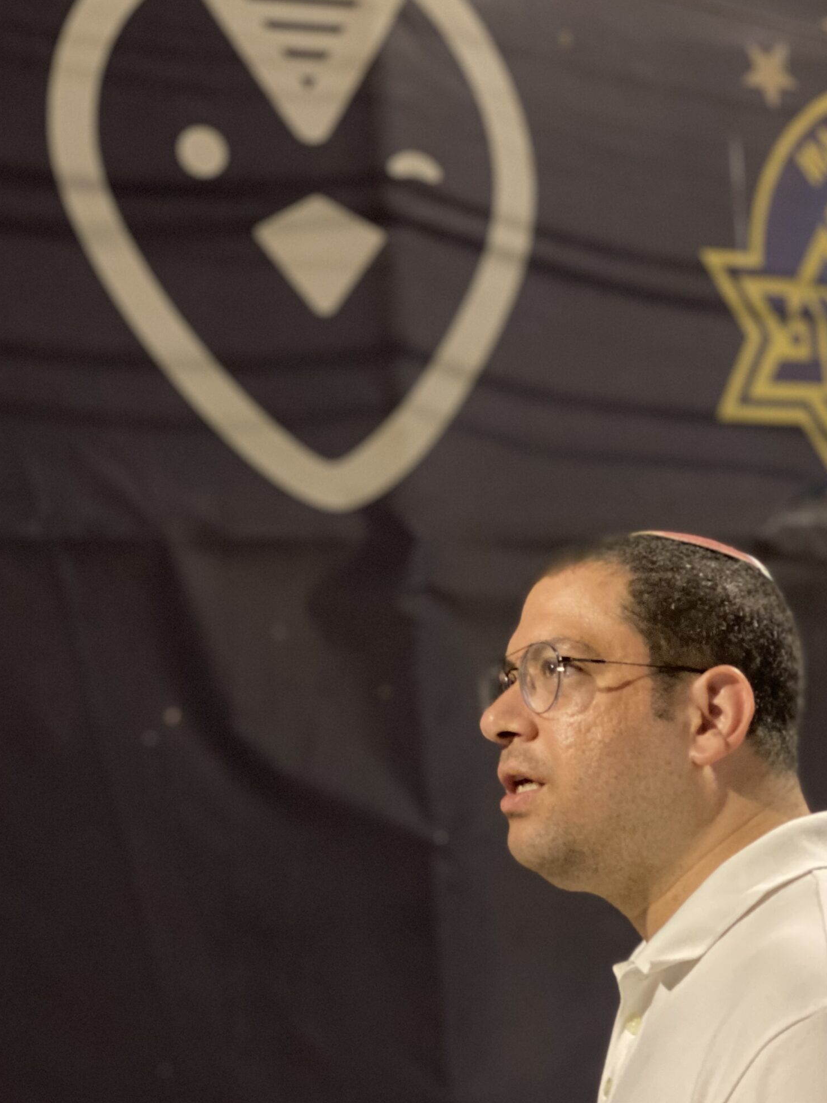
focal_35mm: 68
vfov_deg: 28.5
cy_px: 666
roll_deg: +4.4
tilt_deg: +4.7
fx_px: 2167
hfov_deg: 21.6
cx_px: 448
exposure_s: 1/14
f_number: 2
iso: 640
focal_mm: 6
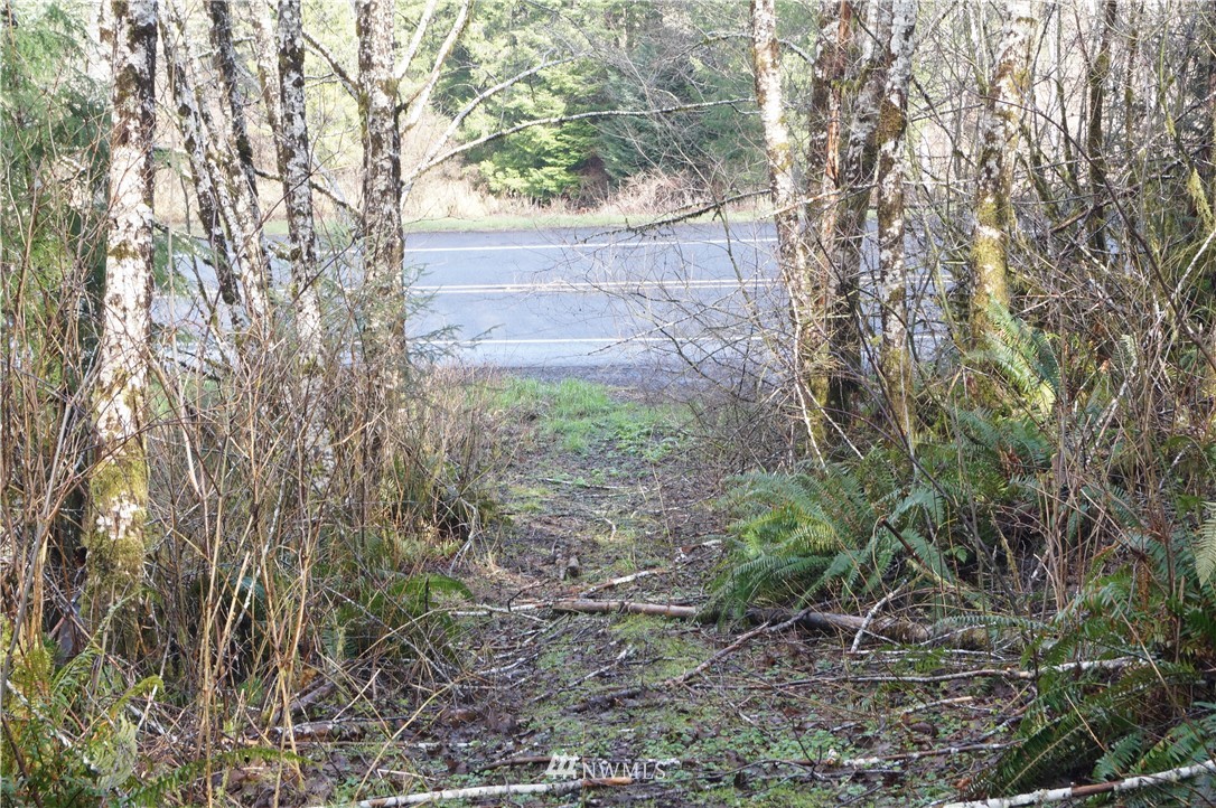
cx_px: 608
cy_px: 404
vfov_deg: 25.7
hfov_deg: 37.9
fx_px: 1772
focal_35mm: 52
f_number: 11
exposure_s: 1/60
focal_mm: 35
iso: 640
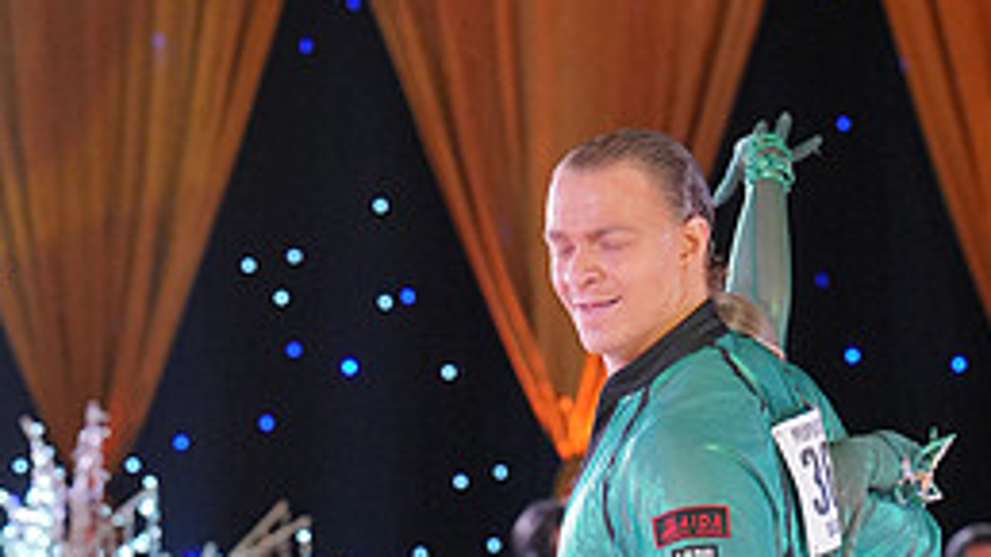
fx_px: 5018
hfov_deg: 11.3
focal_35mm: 191
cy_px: 887
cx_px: 605
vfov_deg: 6.3
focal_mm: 81
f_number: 4
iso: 4000
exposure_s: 1/500
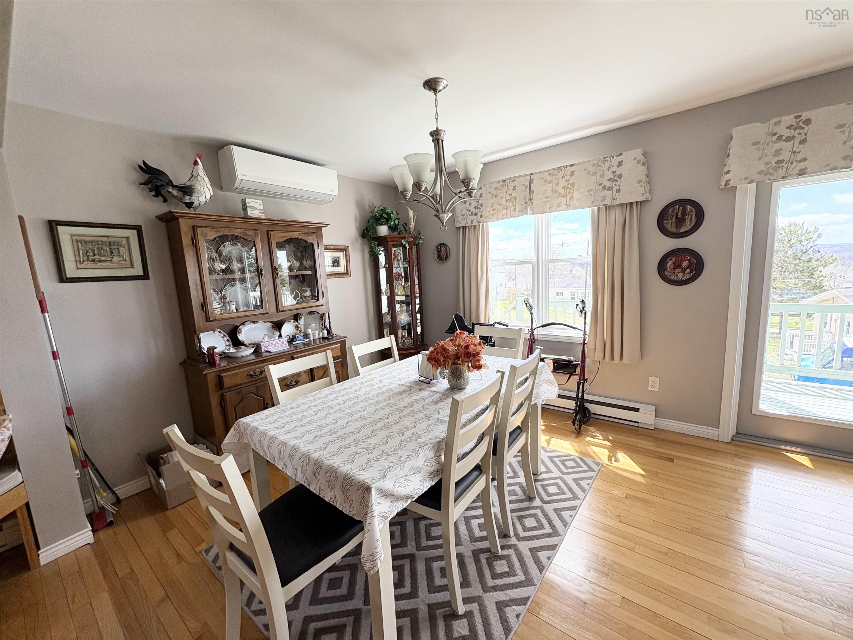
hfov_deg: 102.1
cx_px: 426
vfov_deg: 85.7
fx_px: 345
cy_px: 320
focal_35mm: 14
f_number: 2.2
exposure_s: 1/161
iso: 64
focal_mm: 2.22
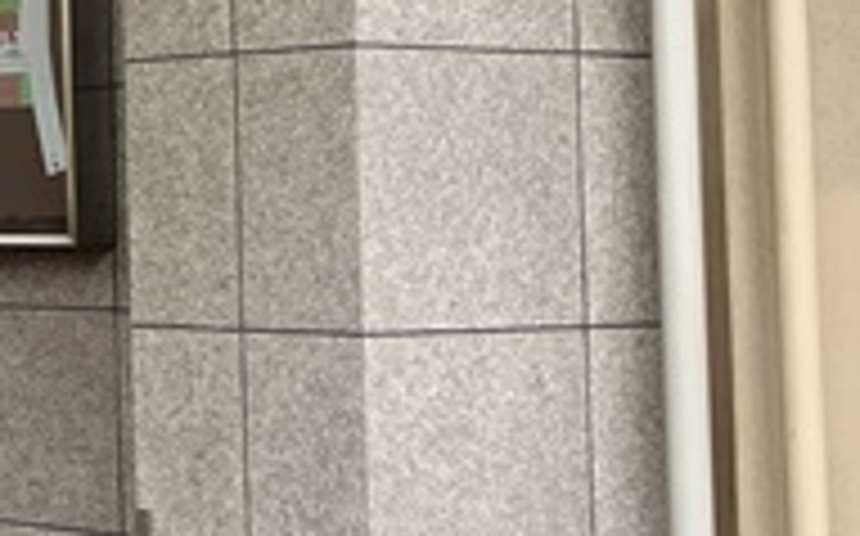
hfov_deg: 15.6
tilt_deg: +4.4
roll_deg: +0.7
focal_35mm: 118
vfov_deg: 11.0
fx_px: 2763
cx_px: -599
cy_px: 50
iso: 40
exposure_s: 1/121
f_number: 1.8
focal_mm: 3.99
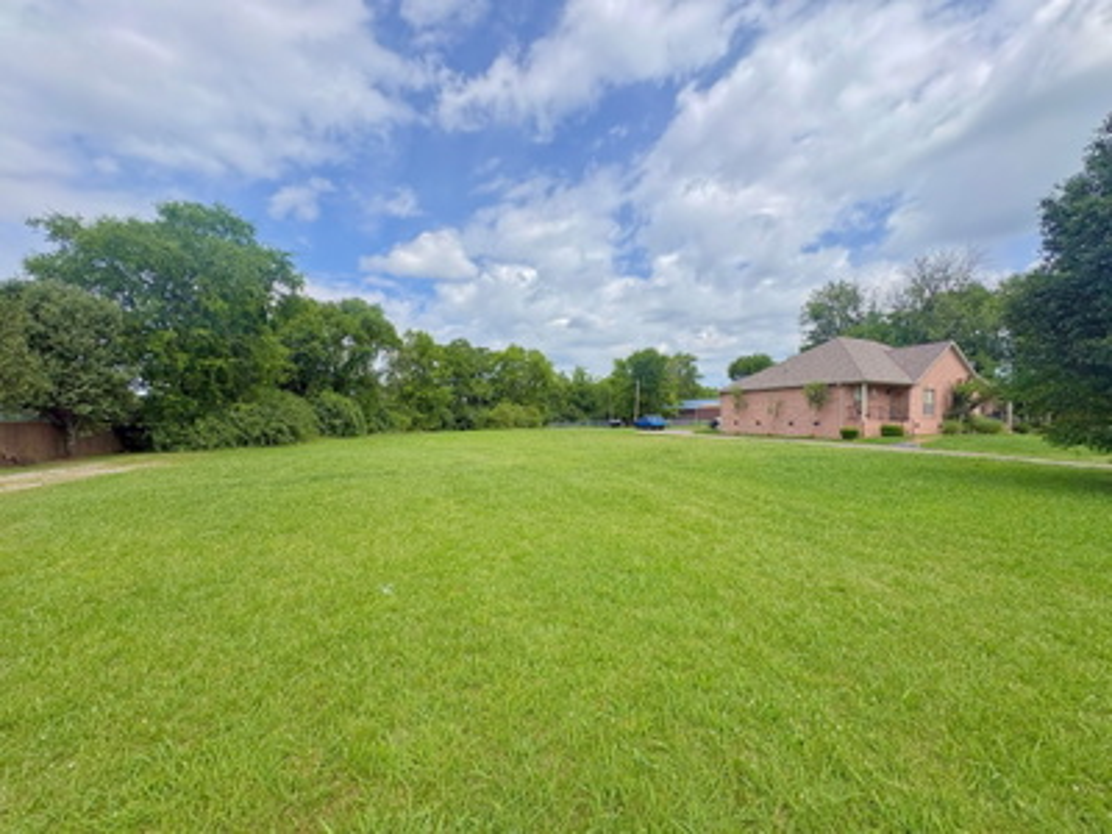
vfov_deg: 85.7
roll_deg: -0.3
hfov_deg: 102.1
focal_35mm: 14
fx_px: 450
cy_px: 417
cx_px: 556
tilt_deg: +2.6
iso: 50
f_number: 2.2
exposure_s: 1/2083
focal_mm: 2.22
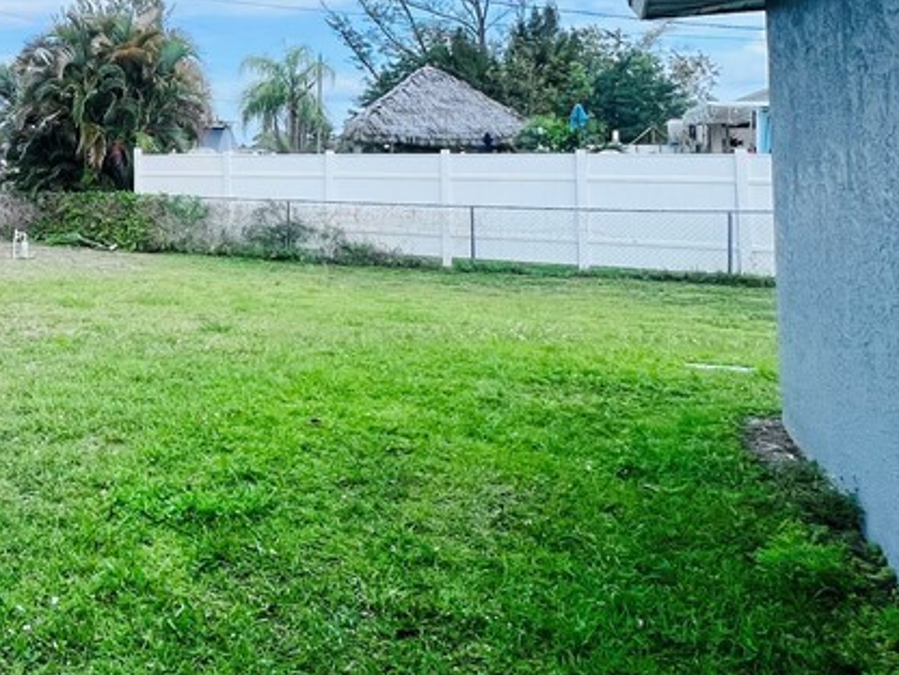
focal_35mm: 32
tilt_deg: +1.3
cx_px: -65
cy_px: 115
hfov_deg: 44.8
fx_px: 831
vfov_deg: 41.8
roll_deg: -0.8
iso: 32
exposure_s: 1/2273
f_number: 1.8
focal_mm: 1.57
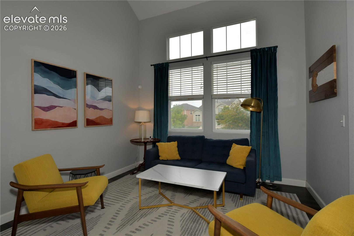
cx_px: 177
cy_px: 118
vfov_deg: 67.4
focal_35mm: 18
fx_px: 177
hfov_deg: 90.0
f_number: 13
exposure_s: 1/160
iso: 1250
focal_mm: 18
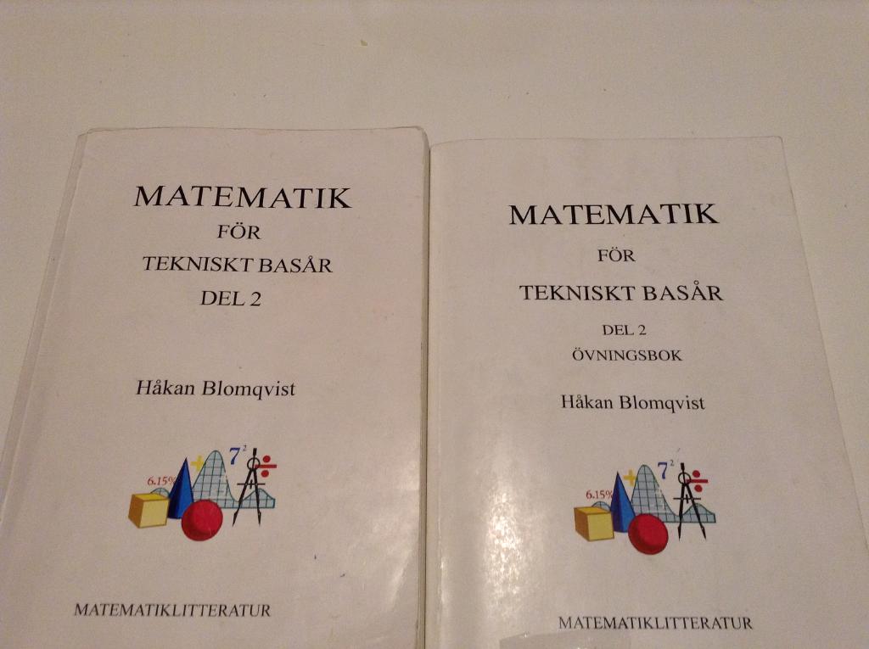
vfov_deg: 42.8
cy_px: 324
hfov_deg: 55.4
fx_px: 827
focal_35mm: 33
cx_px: 434
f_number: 2.4
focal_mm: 3.3
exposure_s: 1/24
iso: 125
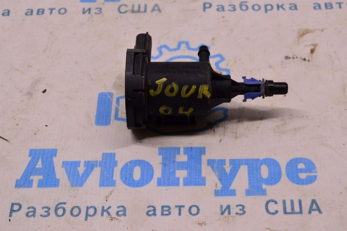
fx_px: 751
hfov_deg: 26.0
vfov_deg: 17.4
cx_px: 174
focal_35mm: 78
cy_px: 116
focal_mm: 52
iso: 1600
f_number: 8
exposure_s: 1/125
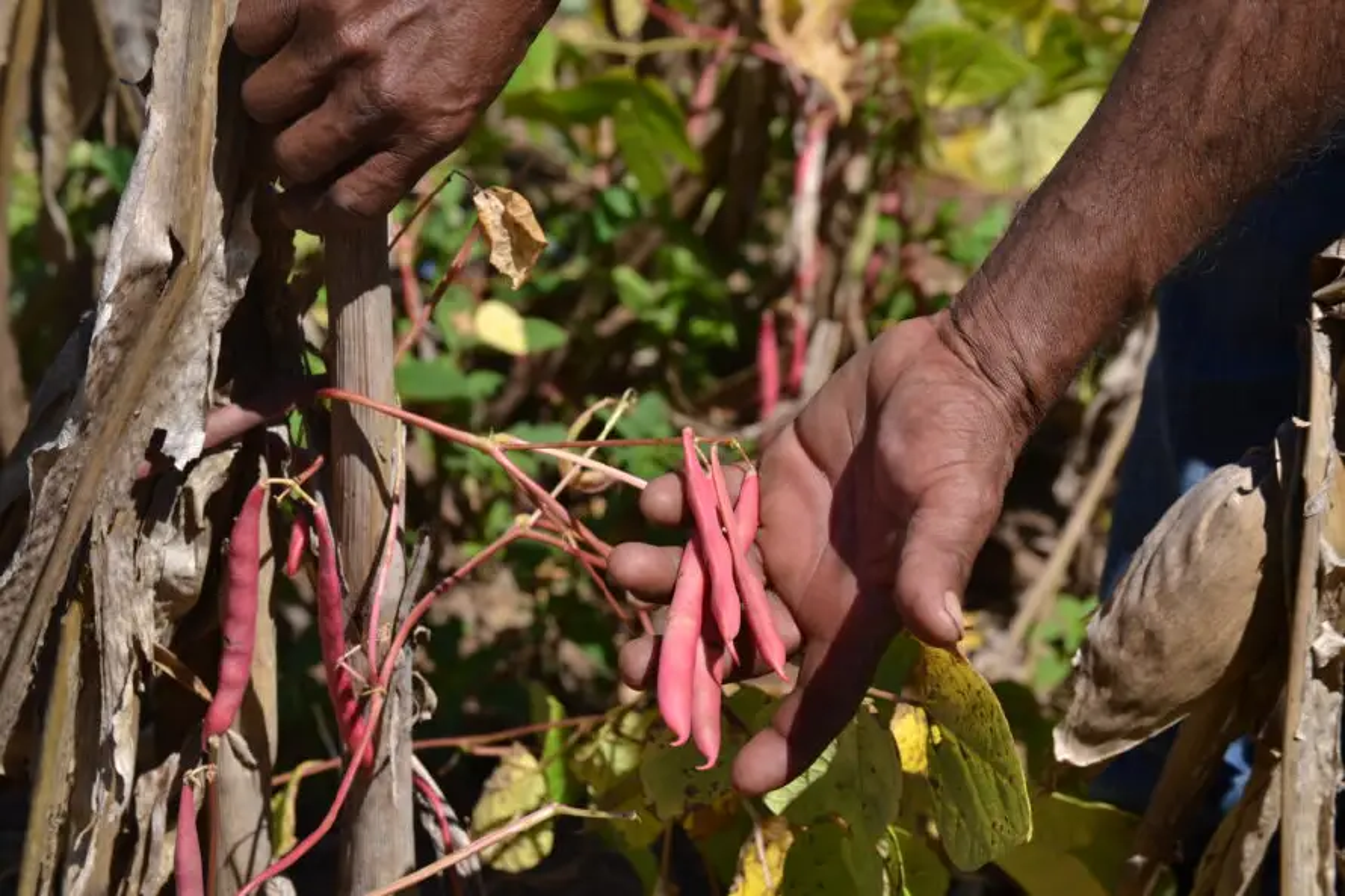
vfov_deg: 13.8
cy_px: 448
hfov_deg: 20.6
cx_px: 672
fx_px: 3698
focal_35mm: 99
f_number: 9
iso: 100
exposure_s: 1/400
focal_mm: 66
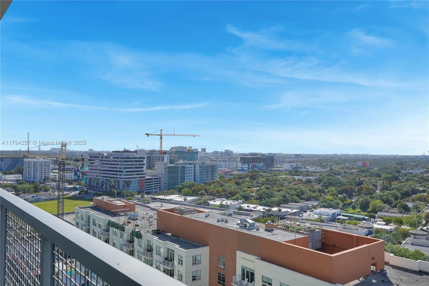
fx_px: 357
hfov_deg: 61.9
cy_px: 143
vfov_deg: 43.6
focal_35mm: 30
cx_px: 214
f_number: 6.3
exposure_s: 1/8000
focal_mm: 20
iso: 320
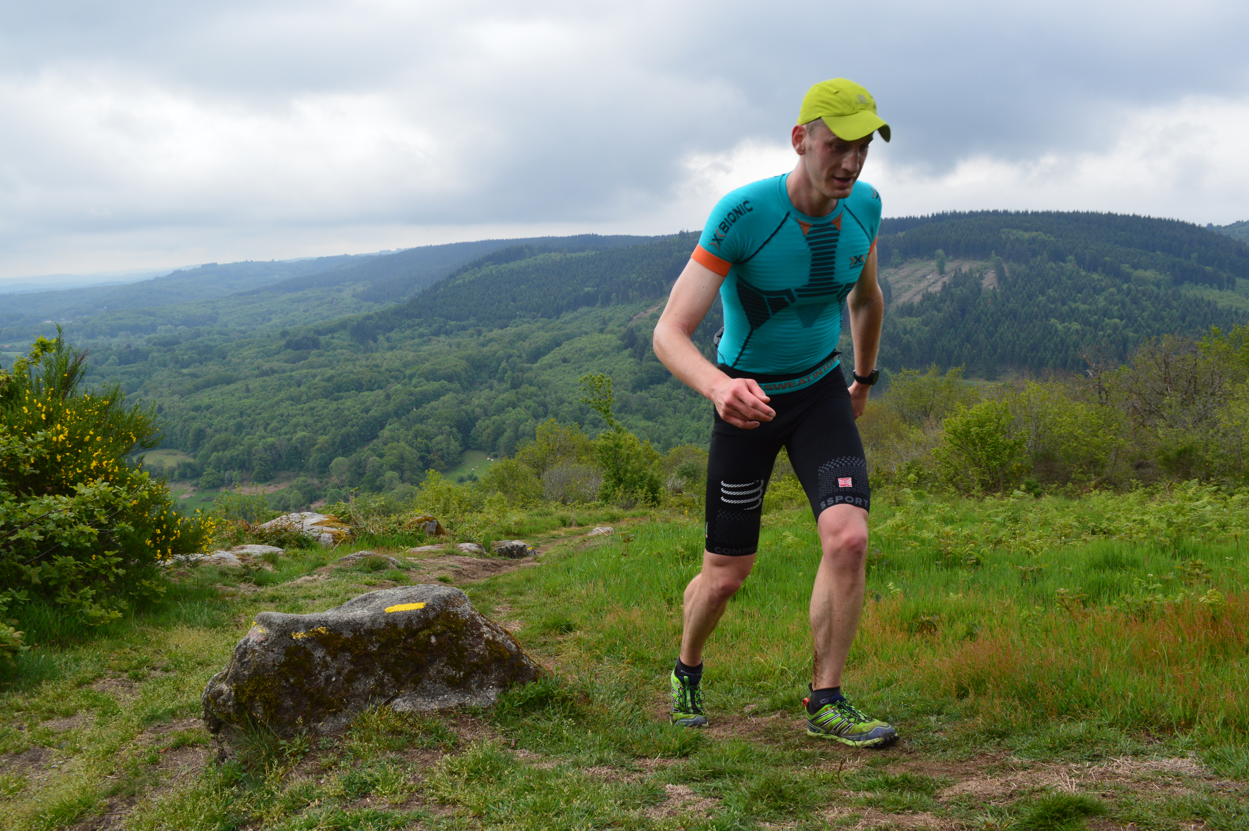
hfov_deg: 62.0
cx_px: 624
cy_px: 416
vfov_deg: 43.5
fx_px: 1040
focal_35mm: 30
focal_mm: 20
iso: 400
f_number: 10
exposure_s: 1/320
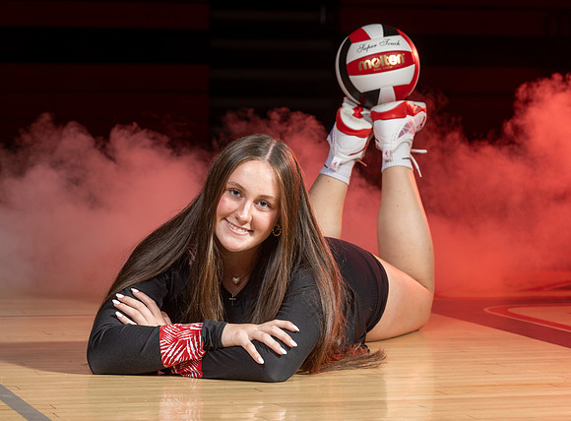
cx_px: 327
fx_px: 2281
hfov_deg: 14.3
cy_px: 236
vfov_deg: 10.6
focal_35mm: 139
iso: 125
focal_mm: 98
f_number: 7.1
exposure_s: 1/200
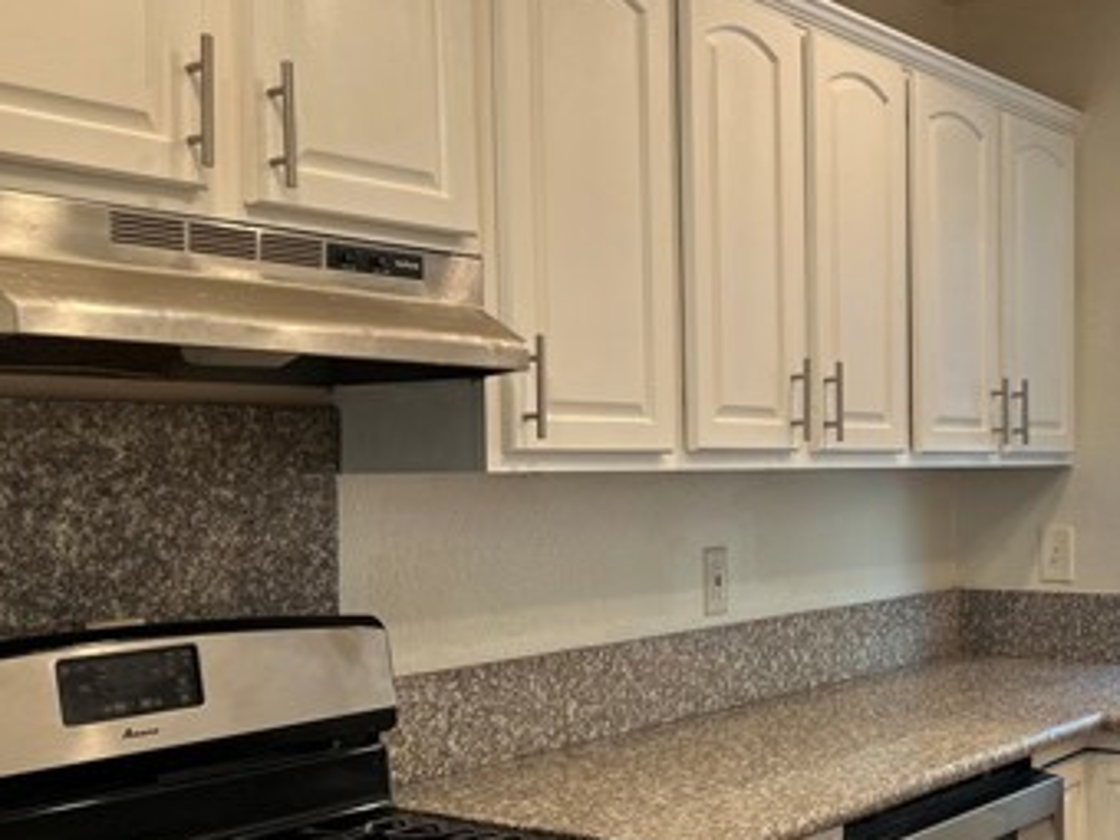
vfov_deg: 29.6
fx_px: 1585
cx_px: 870
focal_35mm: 49
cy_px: 511
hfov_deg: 37.7
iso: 50
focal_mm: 5.7
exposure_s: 1/120
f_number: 1.5
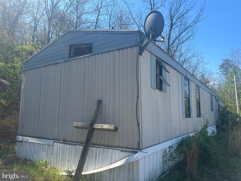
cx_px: 120
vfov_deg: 53.1
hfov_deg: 67.3
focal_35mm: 26
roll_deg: +0.7
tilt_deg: +6.8
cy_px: 90
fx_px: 181
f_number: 1.5
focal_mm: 5.7
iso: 50
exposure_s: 1/1838
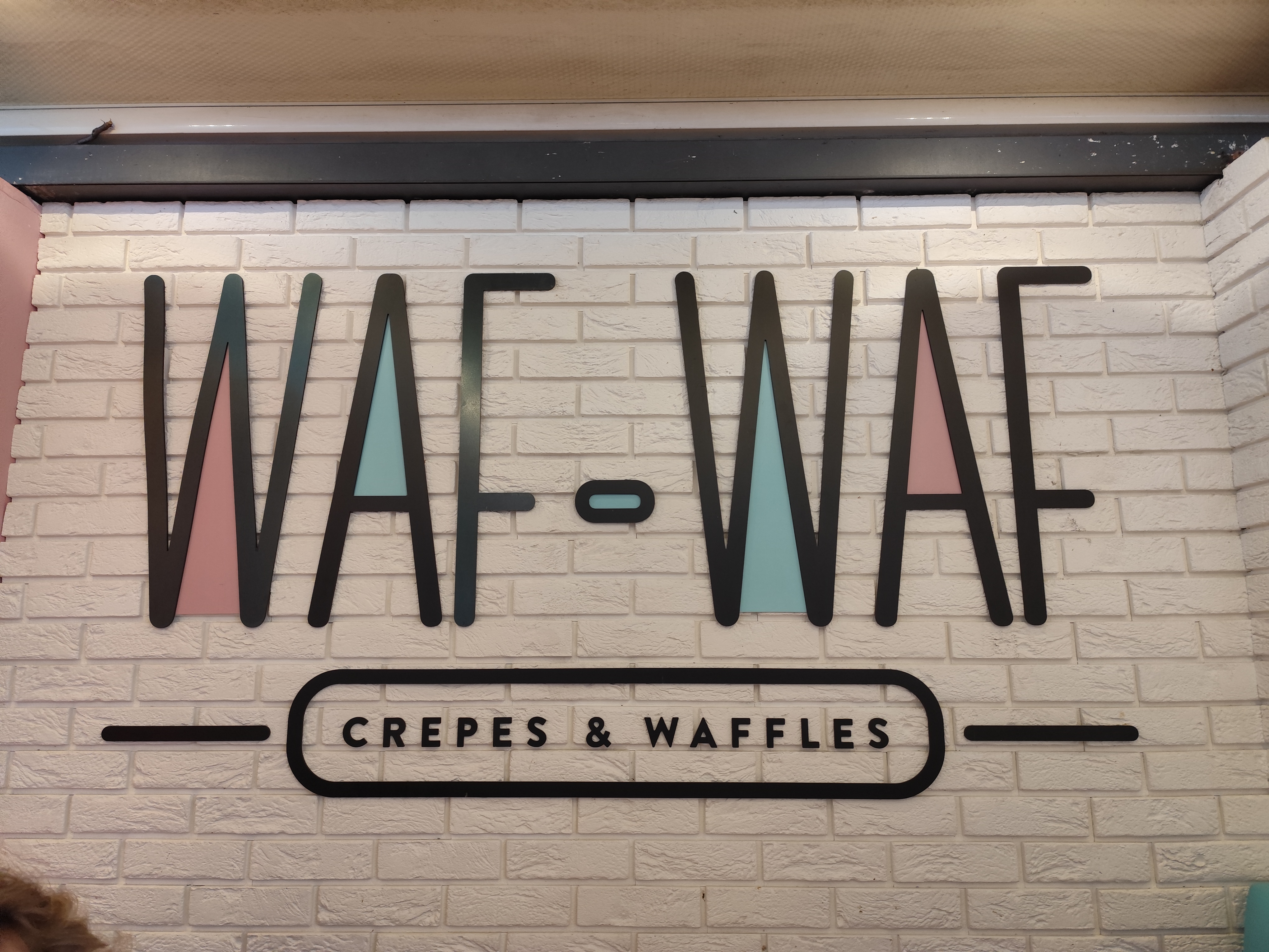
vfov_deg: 58.9
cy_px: 476
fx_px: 843
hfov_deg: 73.9
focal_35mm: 23
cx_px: 634
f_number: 1.65
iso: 1000
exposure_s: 1/50
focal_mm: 6.14
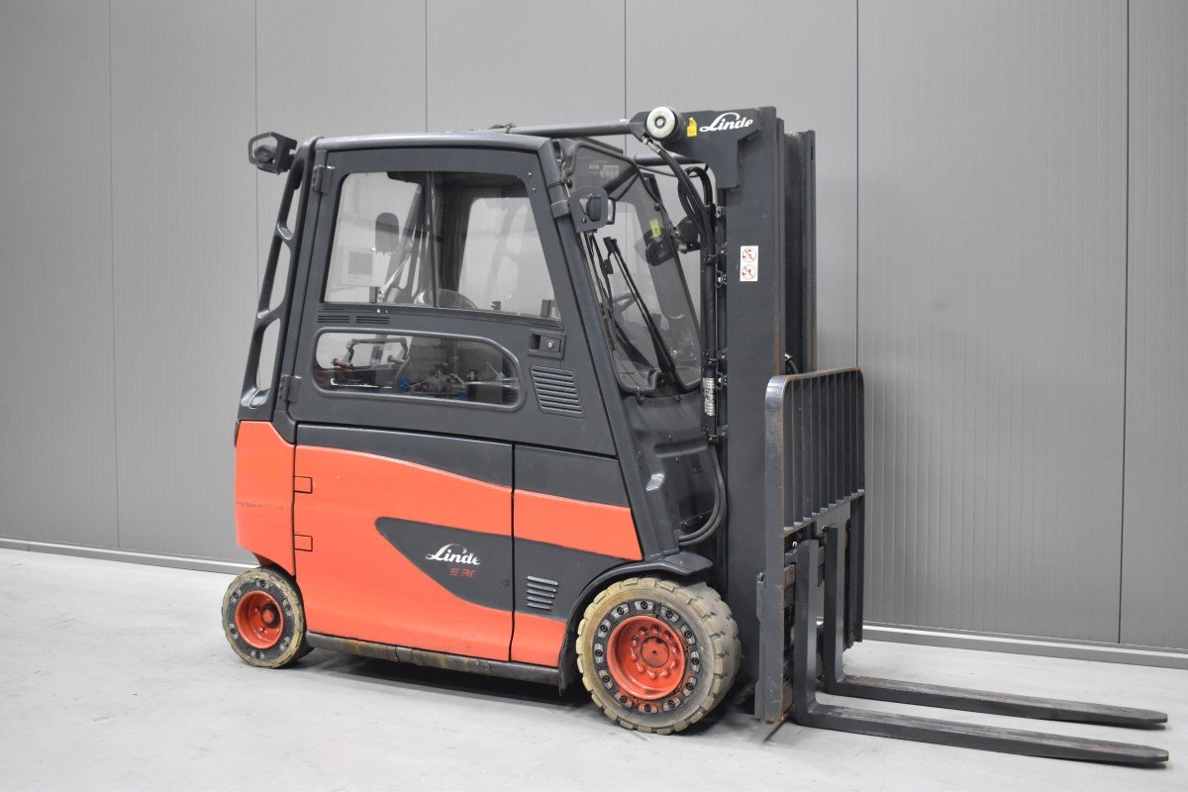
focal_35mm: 36
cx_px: 594
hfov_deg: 53.1
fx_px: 1188
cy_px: 396
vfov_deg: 36.9
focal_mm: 24
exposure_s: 1/50
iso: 1600
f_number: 4
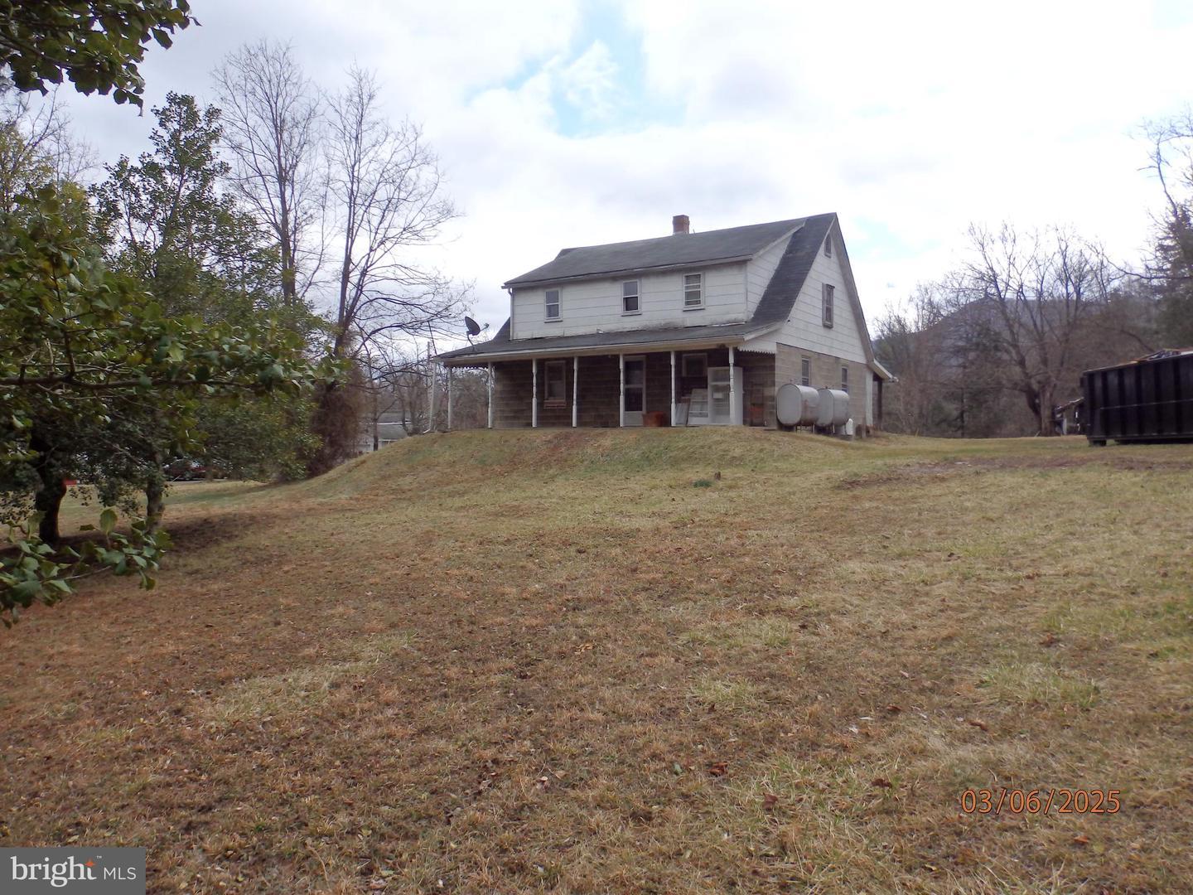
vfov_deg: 54.9
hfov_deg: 69.4
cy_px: 448
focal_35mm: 25
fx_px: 862
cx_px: 596
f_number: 3
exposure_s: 1/1000
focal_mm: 4.5
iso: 100
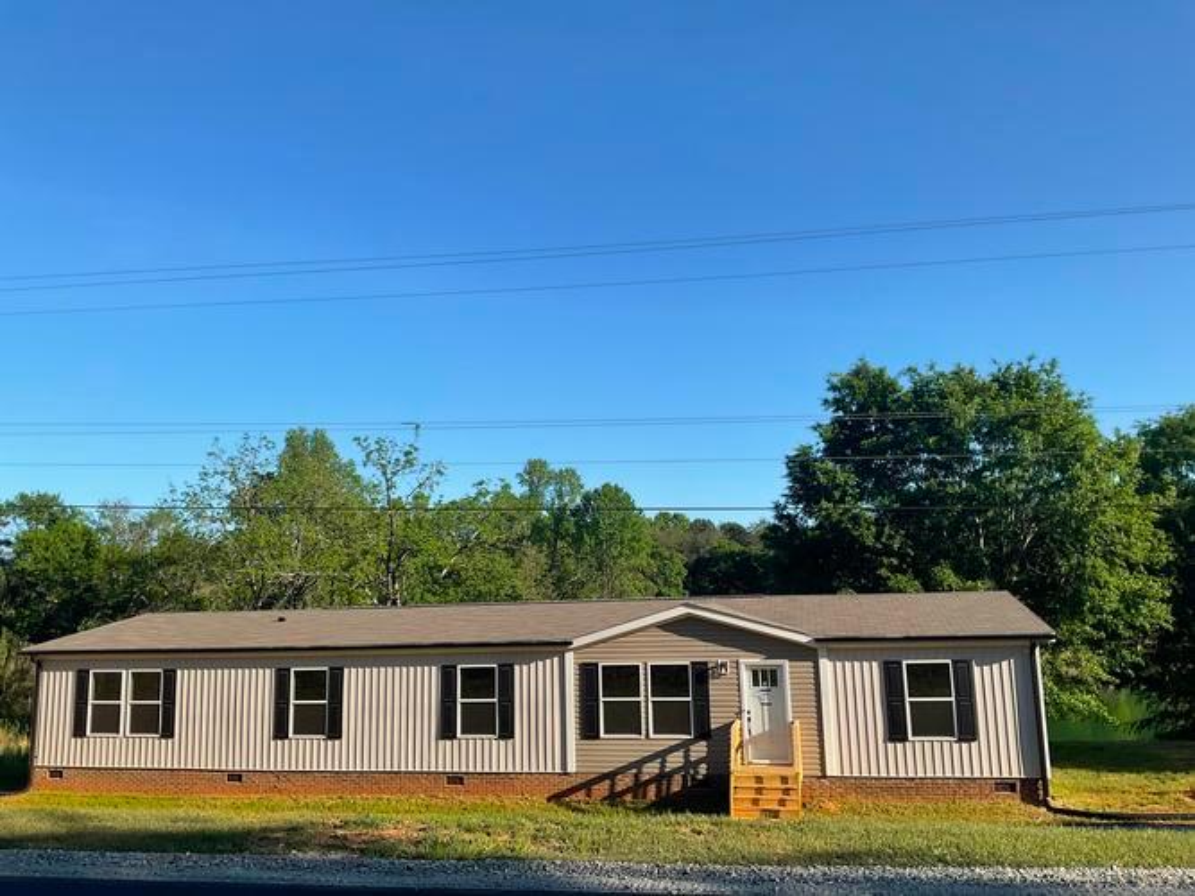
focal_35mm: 29
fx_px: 1001
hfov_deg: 61.7
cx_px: 598
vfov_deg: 48.2
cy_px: 448
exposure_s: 1/1412
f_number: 1.8
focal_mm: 3
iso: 16
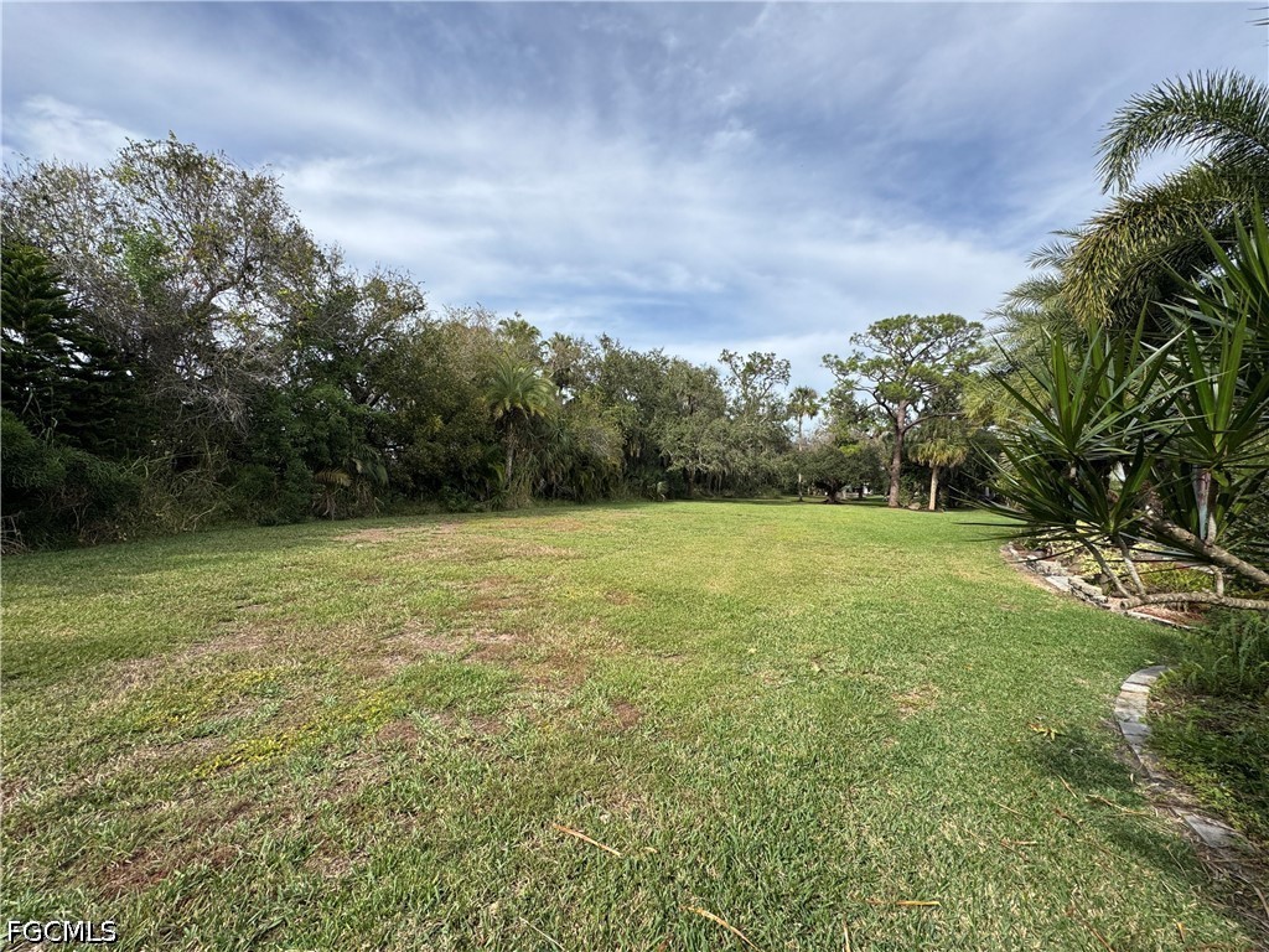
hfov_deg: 102.1
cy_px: 476
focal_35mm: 14
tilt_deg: +1.3
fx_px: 513
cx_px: 634
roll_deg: -2.6
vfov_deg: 85.7
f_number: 2.2
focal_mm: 2.22
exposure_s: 1/1299
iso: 50
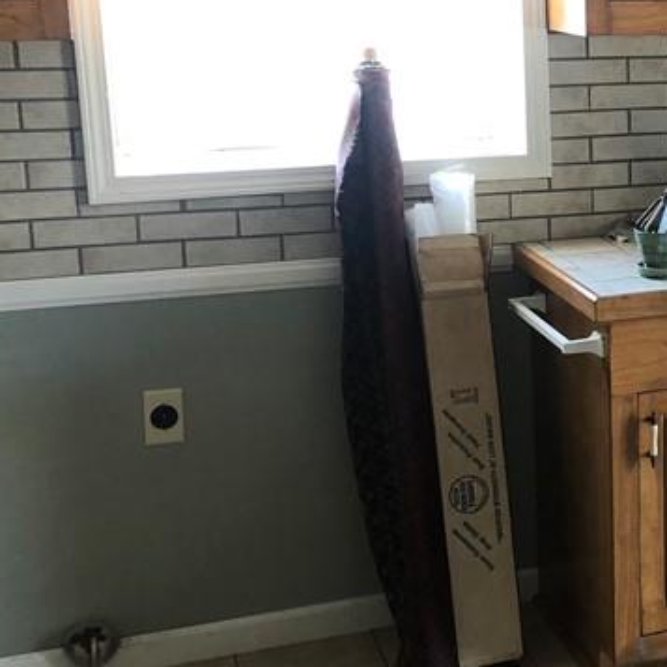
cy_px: 278
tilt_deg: -11.8
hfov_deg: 22.0
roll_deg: -0.6
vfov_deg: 24.3
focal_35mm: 71
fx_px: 1548
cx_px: 852
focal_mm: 3.99
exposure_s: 1/15
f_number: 1.8
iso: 40
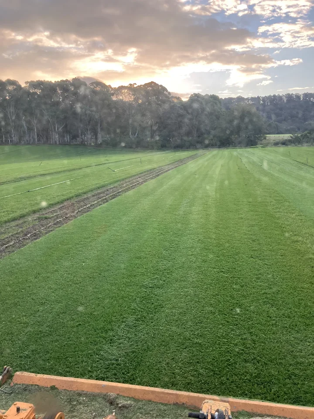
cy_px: 210
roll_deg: +0.2
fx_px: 339
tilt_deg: -8.6
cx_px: 157
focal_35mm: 28
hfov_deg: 49.7
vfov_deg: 63.4
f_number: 1.8
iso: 80
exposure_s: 1/121
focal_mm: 3.99
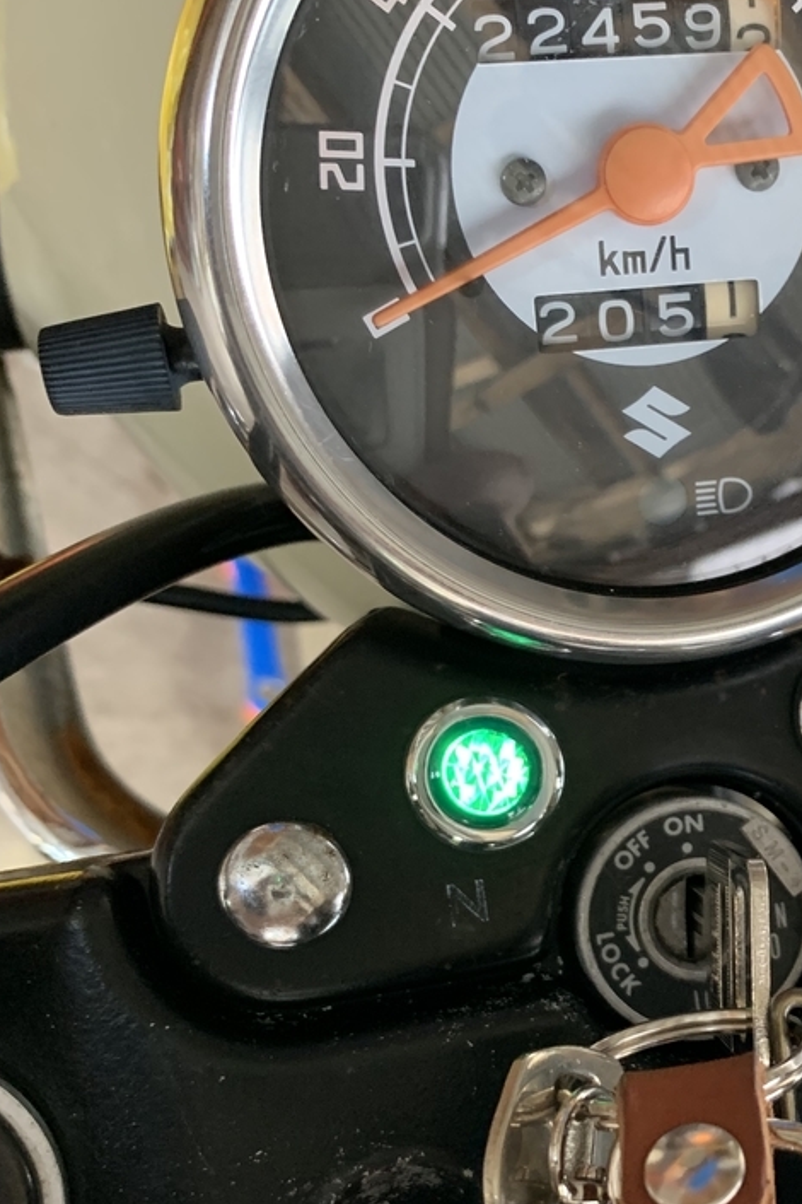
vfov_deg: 42.4
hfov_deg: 28.2
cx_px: 708
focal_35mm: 46
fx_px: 1537
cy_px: 753
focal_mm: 4.25
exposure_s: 1/60
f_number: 1.8
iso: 250
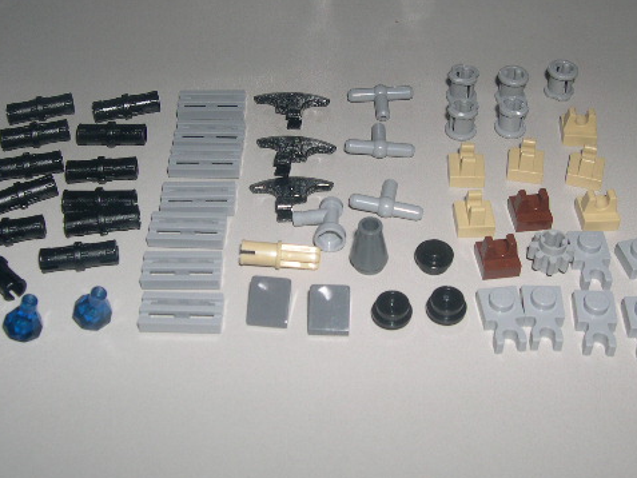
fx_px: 939
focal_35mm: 51
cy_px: 187
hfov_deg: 37.5
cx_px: 330
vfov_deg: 28.5
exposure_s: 1/60
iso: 100
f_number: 7.6
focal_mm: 8
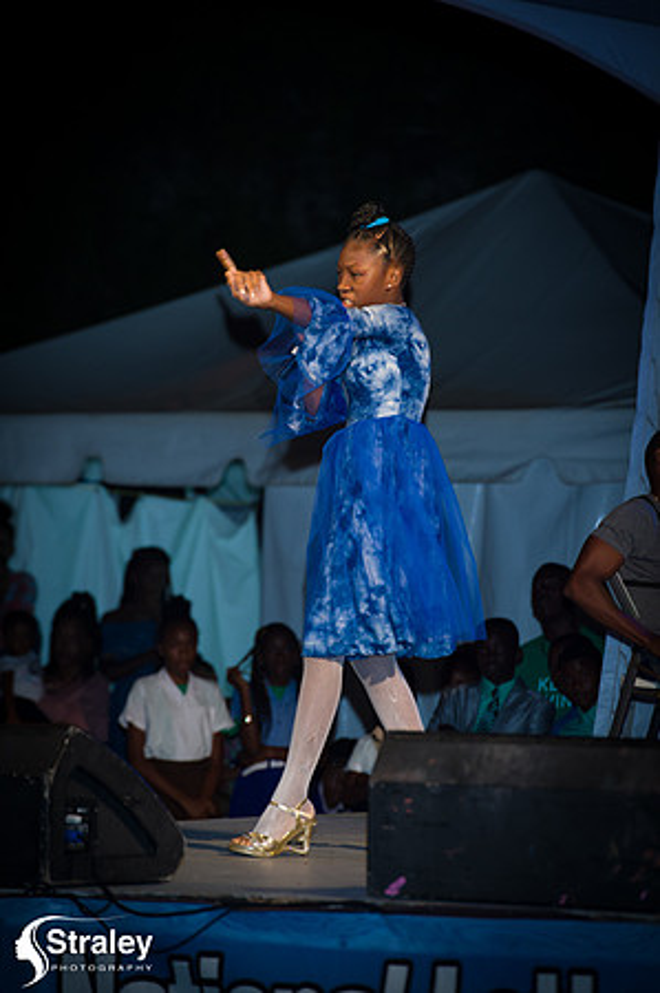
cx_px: 330
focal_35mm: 200
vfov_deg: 10.3
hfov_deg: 6.9
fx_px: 5512
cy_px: 496
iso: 2000
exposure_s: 1/160
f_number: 5.6
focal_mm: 200
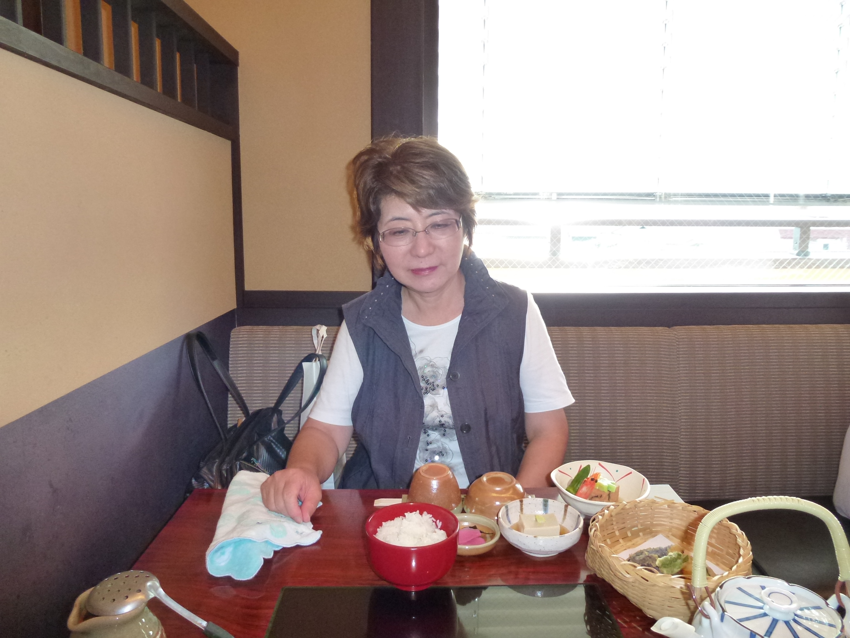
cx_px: 425
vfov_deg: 56.8
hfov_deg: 71.6
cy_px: 319
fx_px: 589
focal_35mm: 24
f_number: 3.3
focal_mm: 4.3
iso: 250
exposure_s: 1/60
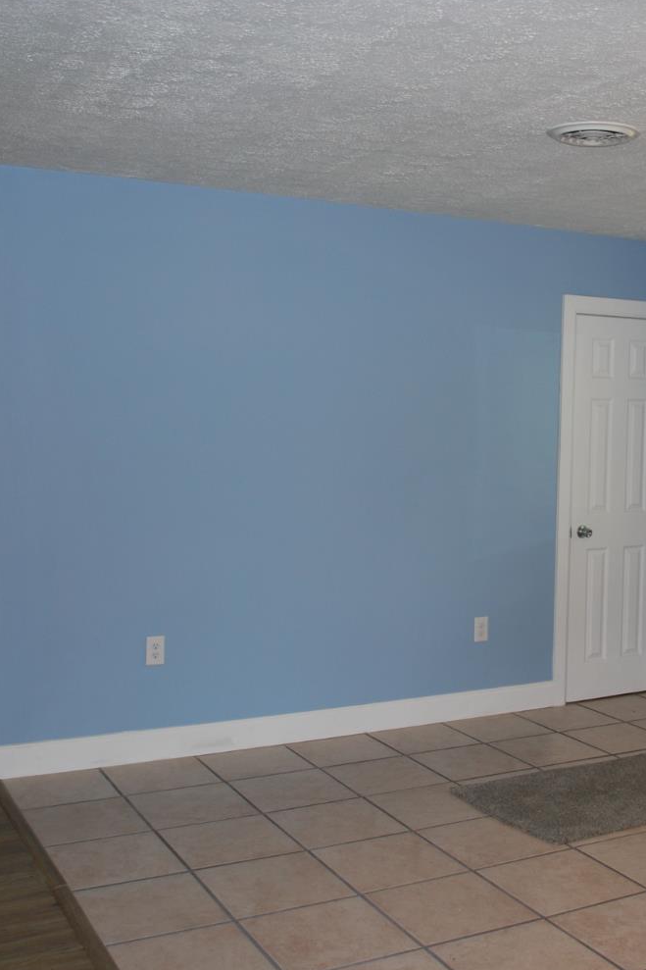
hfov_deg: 32.3
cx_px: 449
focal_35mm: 41
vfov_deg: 47.4
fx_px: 1104
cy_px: 482
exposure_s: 1/60
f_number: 3.5
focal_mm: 18
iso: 200
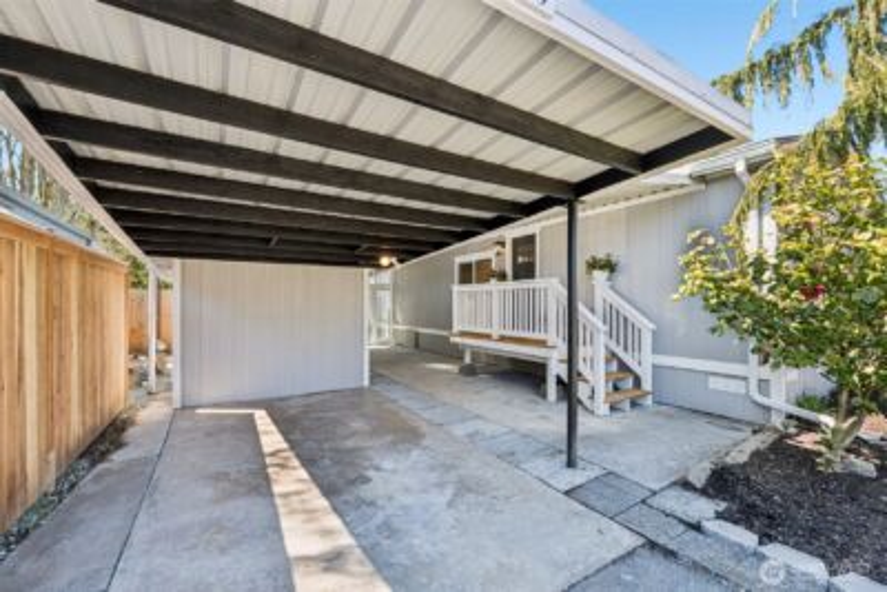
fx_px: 370
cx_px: 444
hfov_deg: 100.4
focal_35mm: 15
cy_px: 296
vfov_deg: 77.4
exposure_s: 1/25
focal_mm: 10
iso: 250
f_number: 9
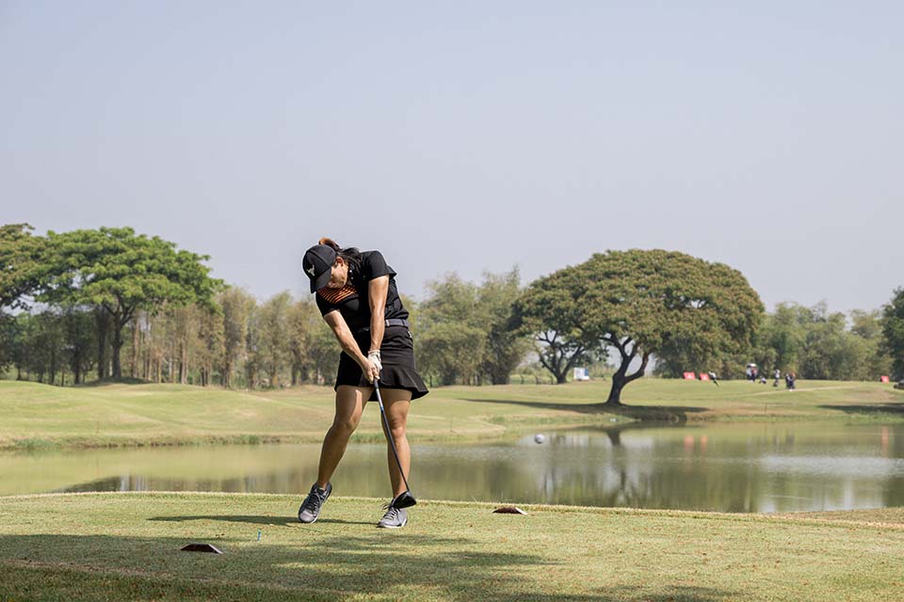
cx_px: 452
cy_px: 301
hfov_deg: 24.8
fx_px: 2059
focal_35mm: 82
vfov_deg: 16.7
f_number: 5.6
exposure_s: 1/3200
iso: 900
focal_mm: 82
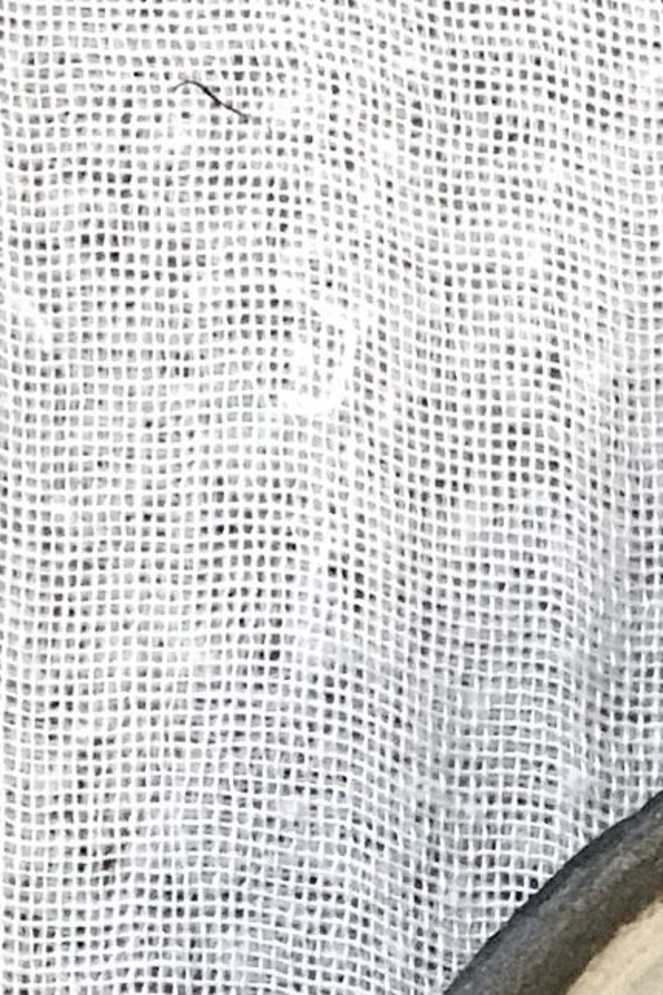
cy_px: 1839
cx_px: 1329
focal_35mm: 215
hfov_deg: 6.2
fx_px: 5942
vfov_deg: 9.1
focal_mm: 6
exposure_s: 1/122
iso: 64
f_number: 2.4
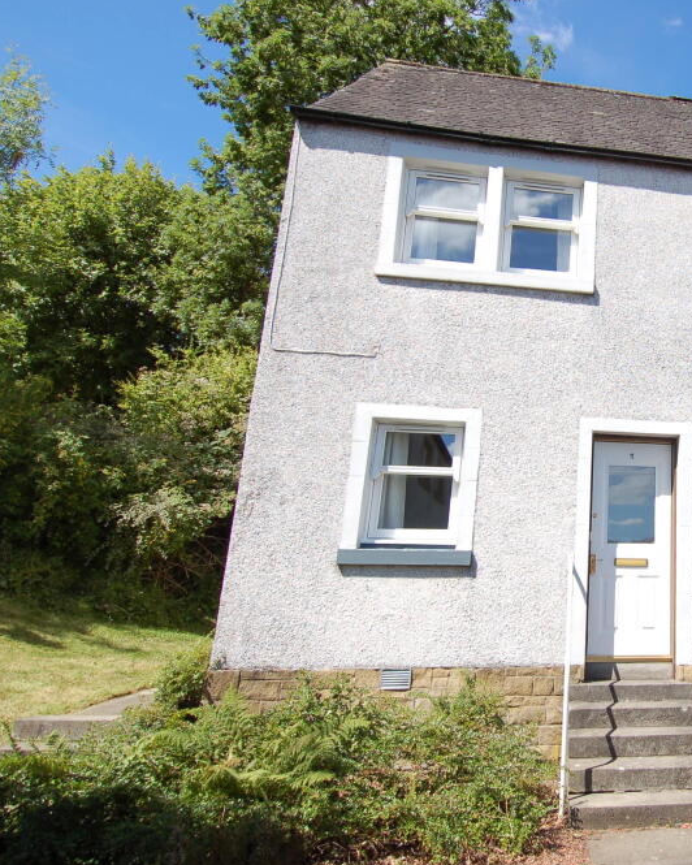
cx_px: 656
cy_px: 439
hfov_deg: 47.7
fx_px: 666
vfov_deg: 66.0
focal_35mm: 26
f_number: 8
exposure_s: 1/250
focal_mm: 12
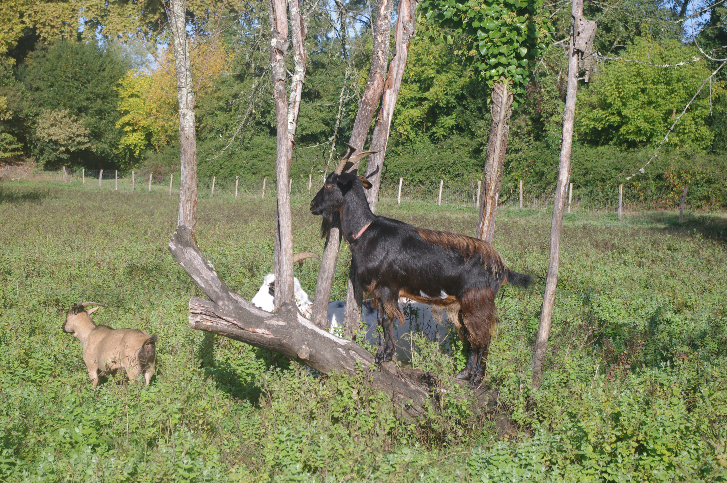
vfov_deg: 16.6
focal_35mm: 82
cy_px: 242
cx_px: 364
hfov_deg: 24.8
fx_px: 1654
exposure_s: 1/250
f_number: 8
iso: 200
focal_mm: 55
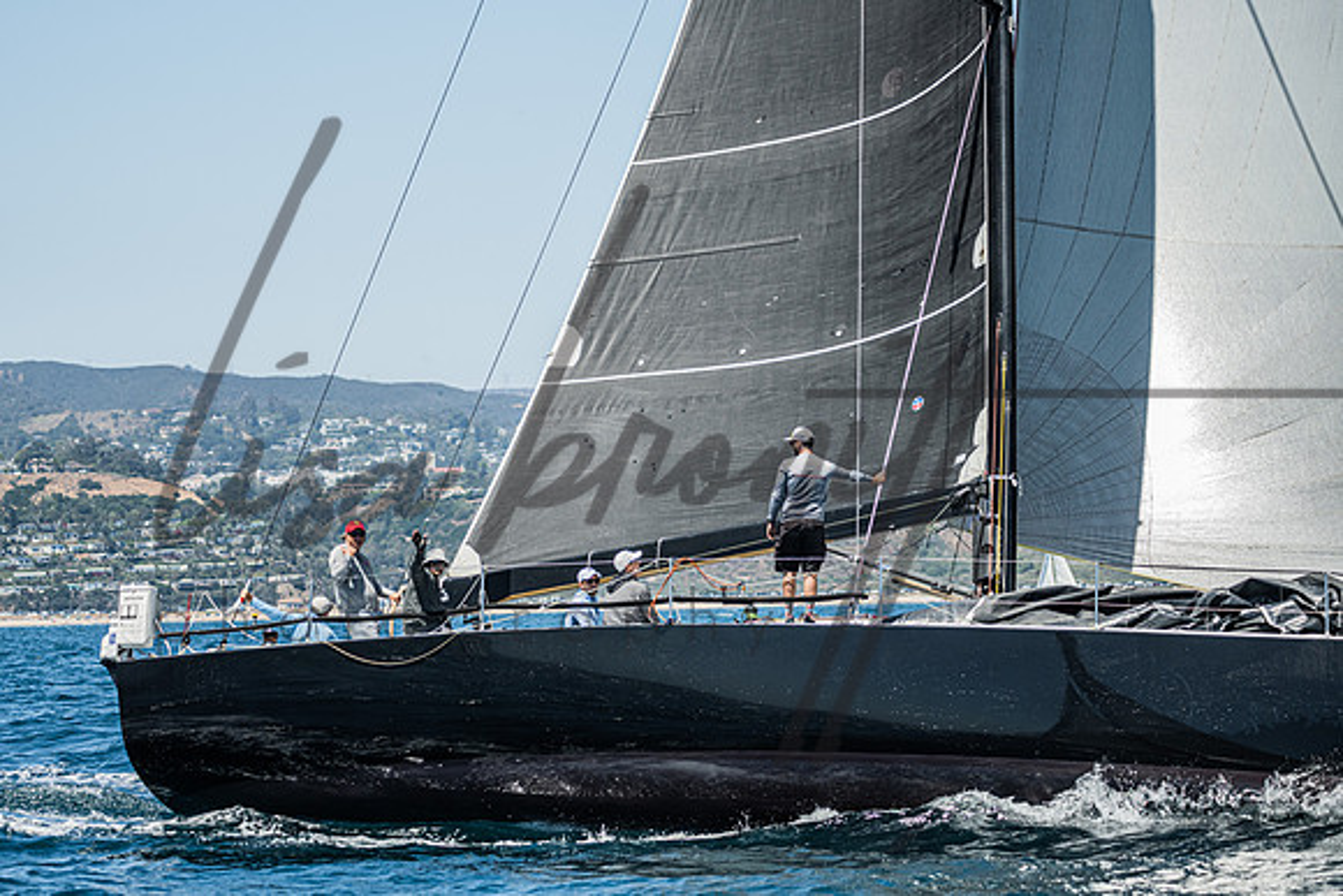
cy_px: 391
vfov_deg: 9.7
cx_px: 586
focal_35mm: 141
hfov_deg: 14.6
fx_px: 5255
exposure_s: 1/1000
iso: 320
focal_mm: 125
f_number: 4.5
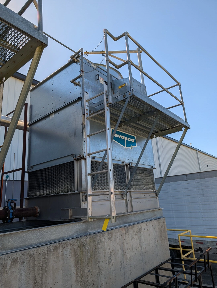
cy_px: 144
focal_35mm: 24
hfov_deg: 56.9
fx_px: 200
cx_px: 108
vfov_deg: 71.5
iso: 22
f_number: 1.68
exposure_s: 1/5650
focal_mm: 6.9
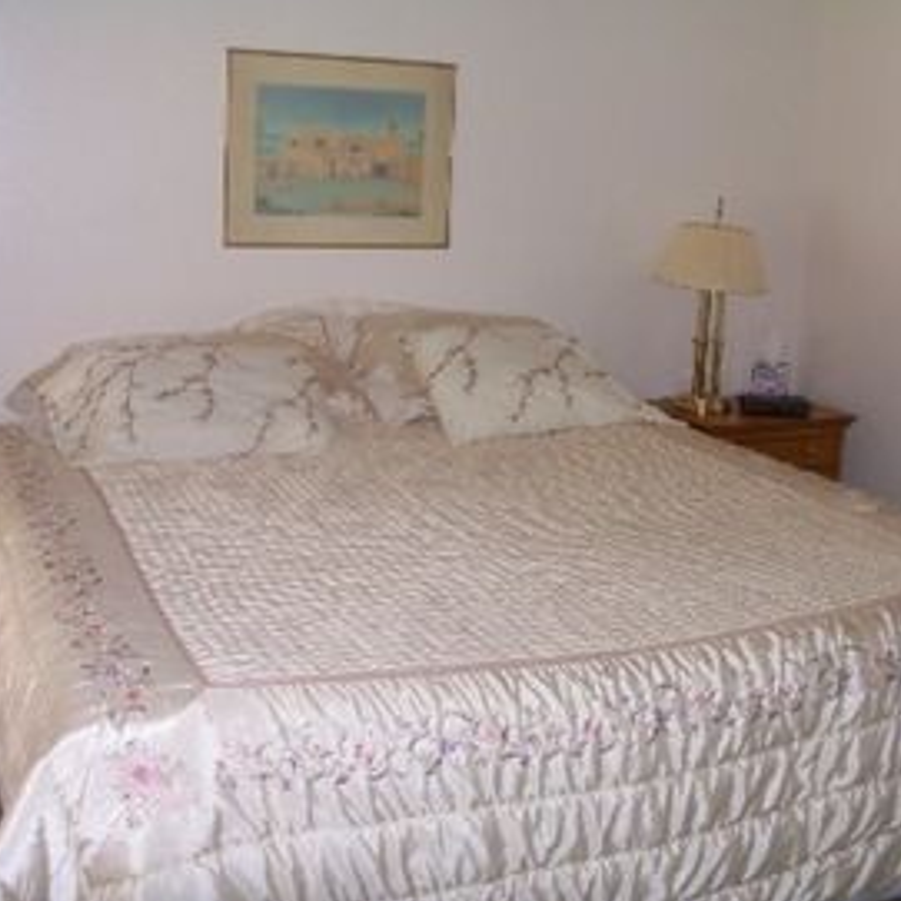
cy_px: 455
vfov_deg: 40.0
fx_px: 1237
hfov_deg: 40.0
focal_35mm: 42
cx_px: 452
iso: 80
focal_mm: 6
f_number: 2.8
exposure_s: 1/60
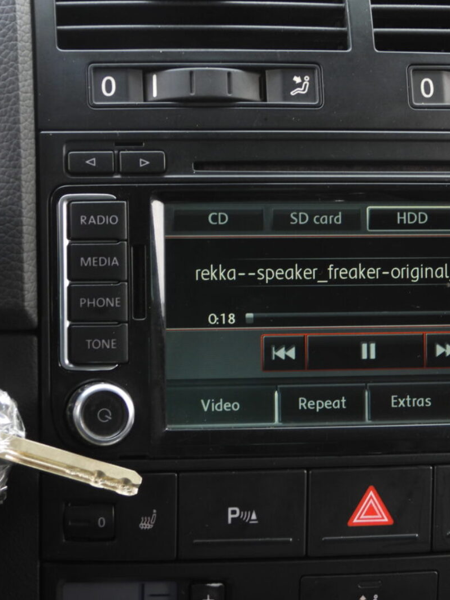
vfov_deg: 15.2
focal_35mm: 130
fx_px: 2254
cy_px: 301
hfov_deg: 11.4
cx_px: 351
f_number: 3.5
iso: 140
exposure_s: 1/60
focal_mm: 17.5
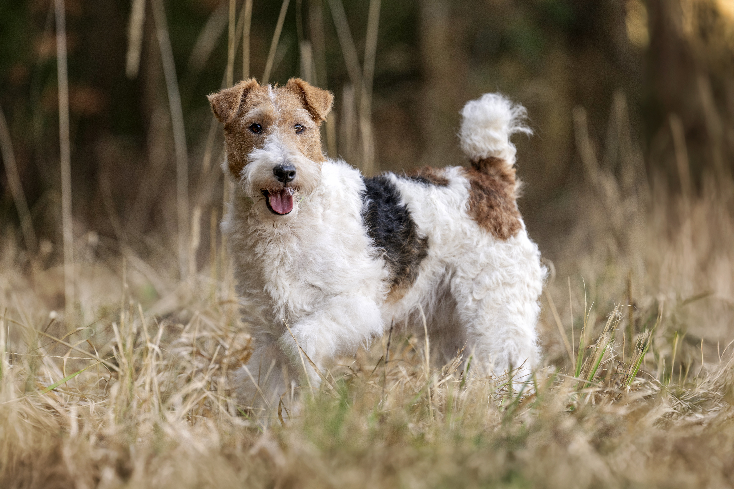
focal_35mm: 180
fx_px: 3670
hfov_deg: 11.4
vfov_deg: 7.6
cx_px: 367
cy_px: 244
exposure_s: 1/400
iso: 500
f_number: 4
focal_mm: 180
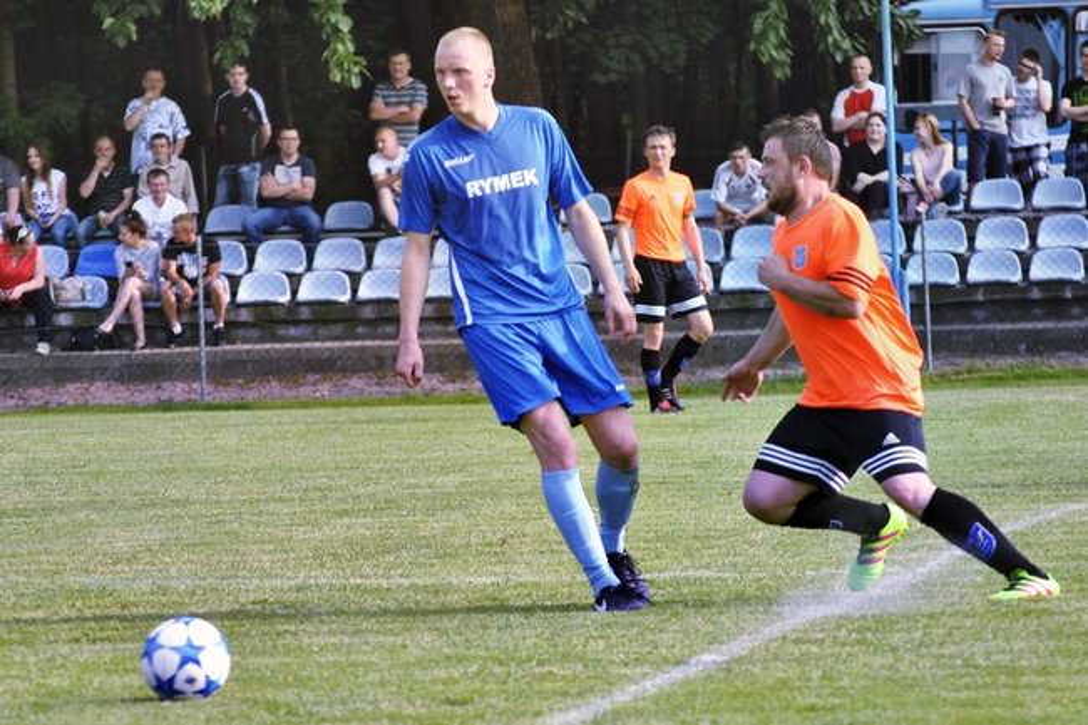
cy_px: 362
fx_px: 5529
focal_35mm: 183
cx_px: 544
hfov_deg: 11.2
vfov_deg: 7.5
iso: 200
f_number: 4.8
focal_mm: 122
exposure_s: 1/640
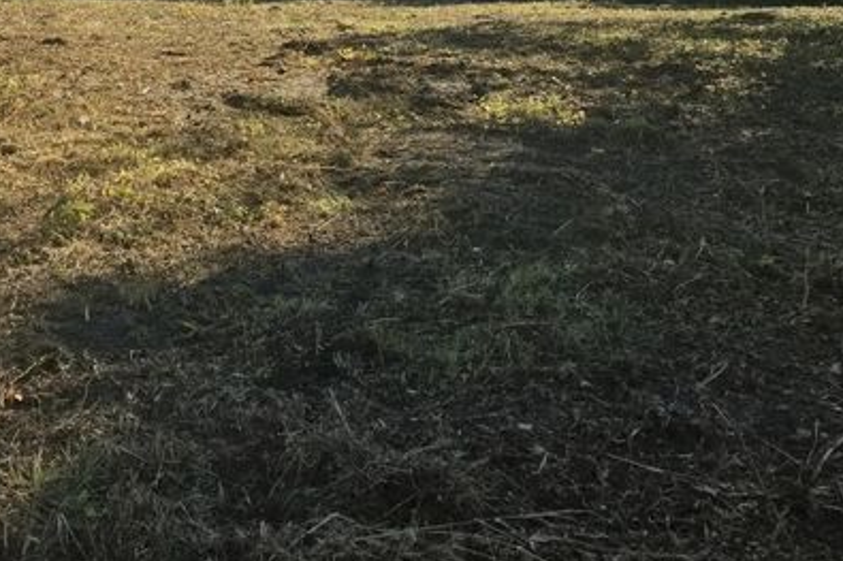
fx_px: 1451
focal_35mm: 62
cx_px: 79
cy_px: -9
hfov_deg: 30.9
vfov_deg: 21.1
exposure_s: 1/1789
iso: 25
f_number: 1.8
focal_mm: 5.4
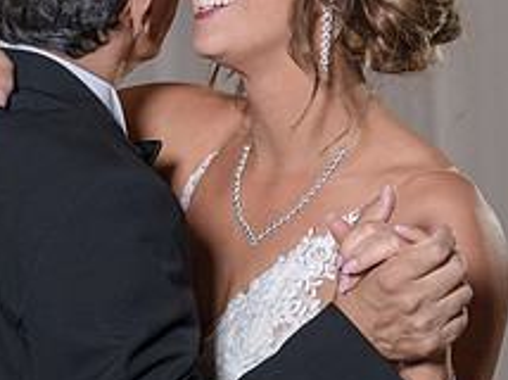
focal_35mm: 370
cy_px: 252
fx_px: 5424
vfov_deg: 4.0
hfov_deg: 5.4
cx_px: 204
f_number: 5.6
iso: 2000
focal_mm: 106
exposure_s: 1/100
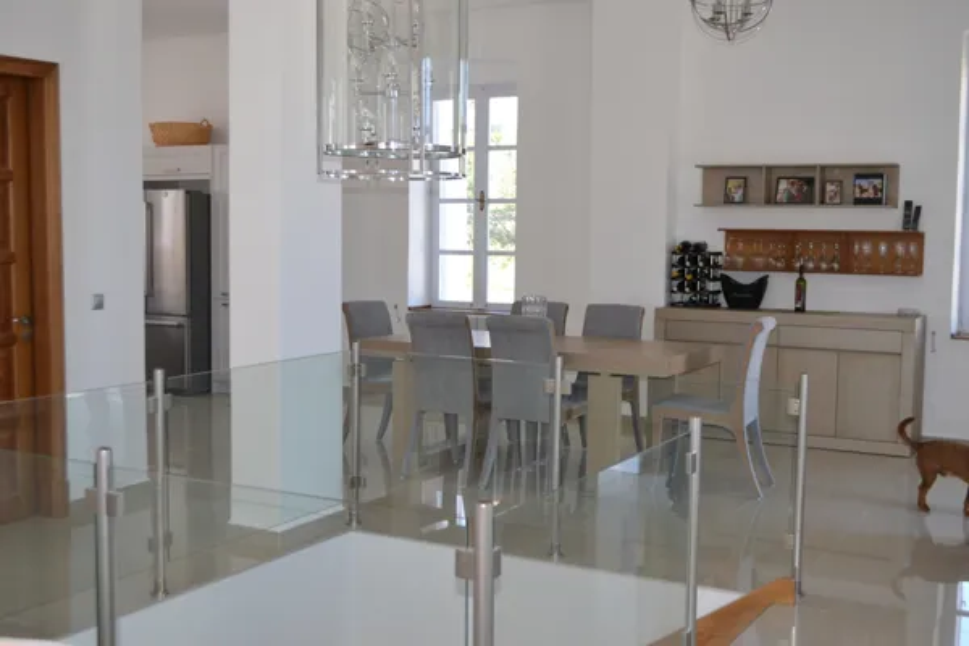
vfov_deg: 31.9
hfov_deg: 46.4
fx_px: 1130
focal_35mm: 42
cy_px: 323
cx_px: 484
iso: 360
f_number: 4.5
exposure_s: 1/125
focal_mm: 28
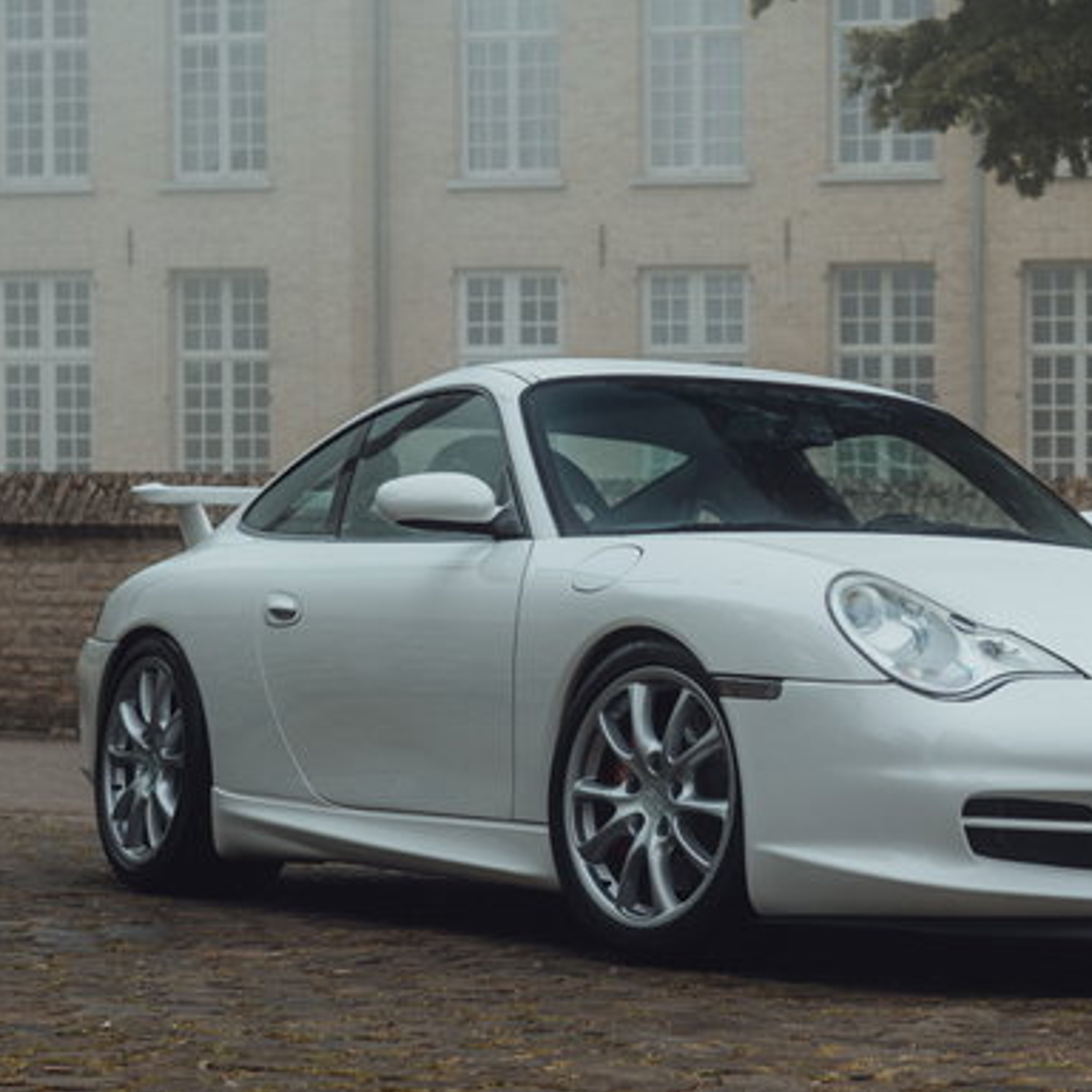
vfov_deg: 15.6
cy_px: 519
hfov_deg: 15.5
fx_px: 3997
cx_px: 856
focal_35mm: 112
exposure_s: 1/125
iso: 400
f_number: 5.6
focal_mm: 66
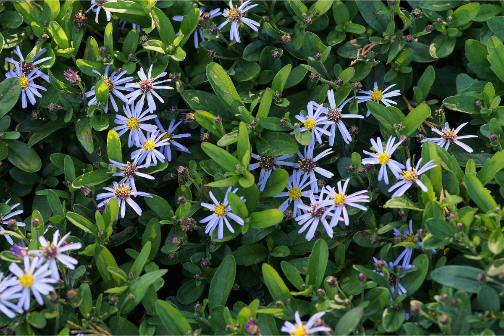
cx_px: 252
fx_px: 2100
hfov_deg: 13.7
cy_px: 168
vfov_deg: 9.1
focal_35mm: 150
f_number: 4
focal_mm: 100
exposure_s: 1/160
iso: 250
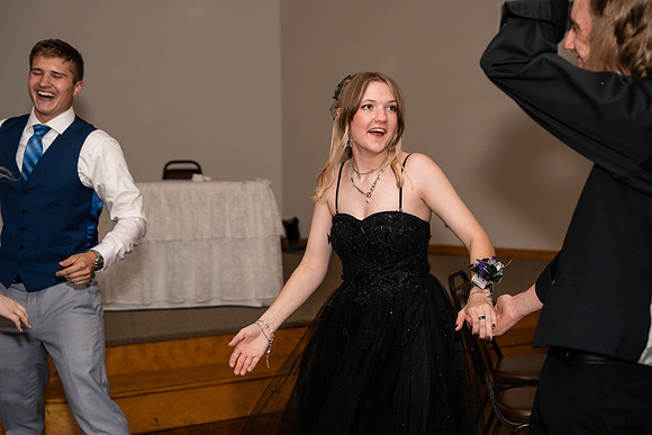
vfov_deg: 23.0
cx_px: 326
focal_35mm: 59
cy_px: 218
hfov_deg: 33.9
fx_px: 1069
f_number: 4
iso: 400
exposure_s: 1/250
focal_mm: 59
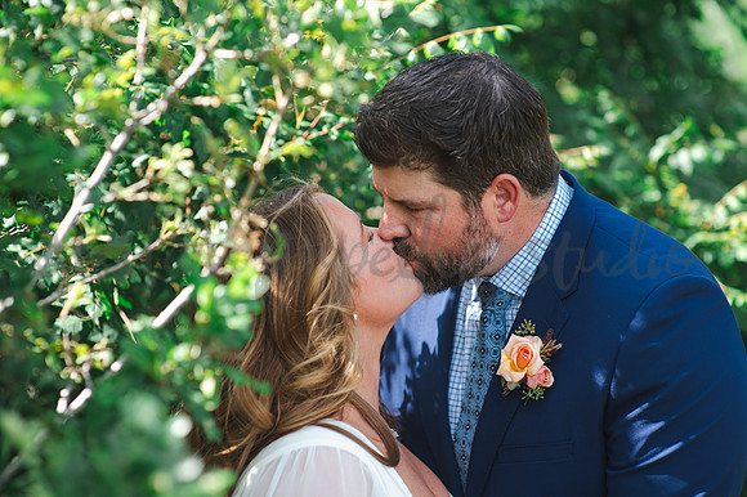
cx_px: 374
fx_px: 1763
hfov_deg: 23.9
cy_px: 248
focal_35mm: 85
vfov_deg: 16.1
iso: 100
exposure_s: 1/250
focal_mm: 85
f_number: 2.5
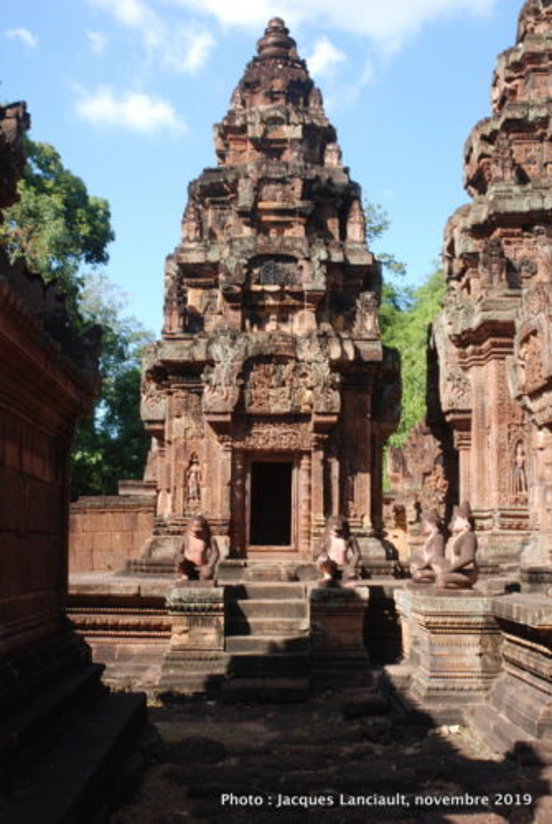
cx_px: 276
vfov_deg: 42.3
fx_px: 1066
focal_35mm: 46
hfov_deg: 29.0
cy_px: 412
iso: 100
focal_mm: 31
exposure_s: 1/20
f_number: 16
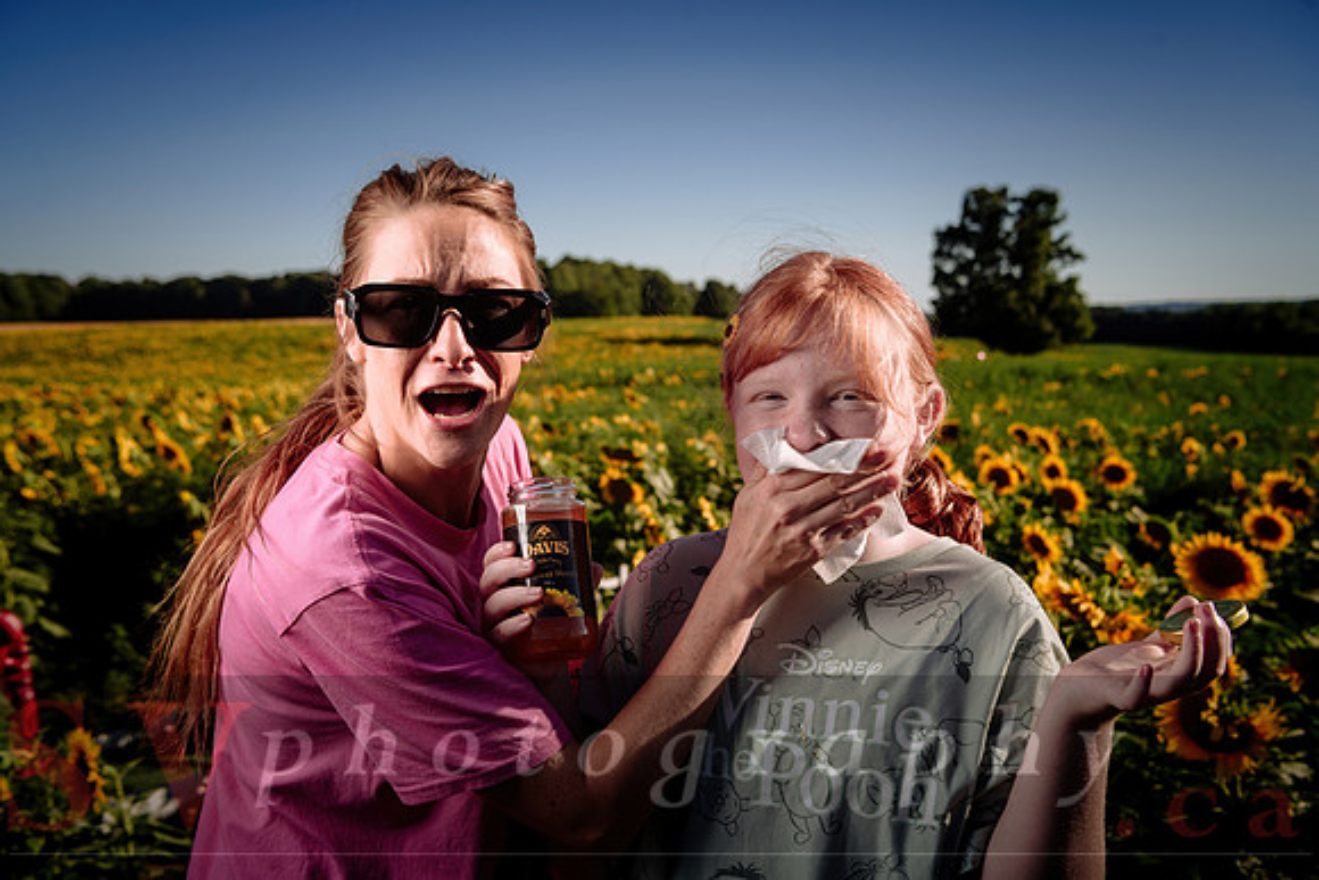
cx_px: 660
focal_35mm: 40
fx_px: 1466
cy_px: 440
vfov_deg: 33.4
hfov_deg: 48.4
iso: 64
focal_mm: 40
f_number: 6.3
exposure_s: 1/250
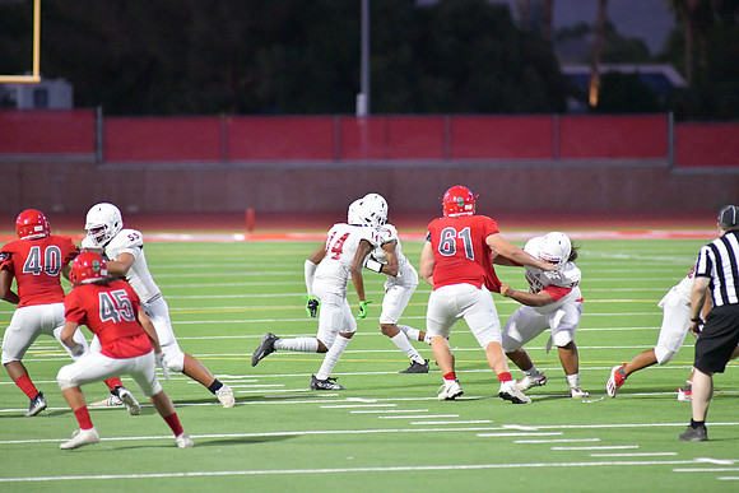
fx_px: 6159
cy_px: 246
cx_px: 370
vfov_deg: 4.6
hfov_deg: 6.9
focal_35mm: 300
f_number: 3.5
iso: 10000
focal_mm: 300
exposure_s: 1/1250
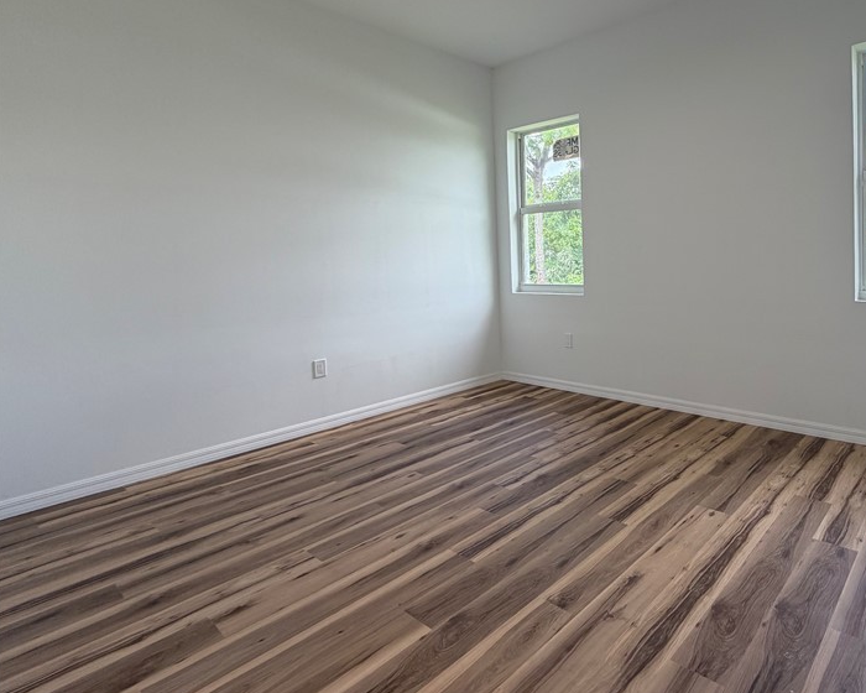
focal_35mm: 20
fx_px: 513
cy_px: 273
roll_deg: +2.1
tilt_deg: -2.5
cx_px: 627
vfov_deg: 67.4
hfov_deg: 75.7
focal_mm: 2.22
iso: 100
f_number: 2.2
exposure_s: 1/111
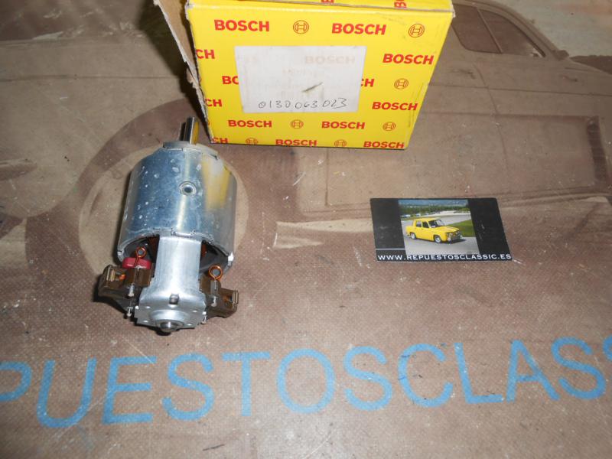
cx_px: 306
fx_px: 460
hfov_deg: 67.3
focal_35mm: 26
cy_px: 230
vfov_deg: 53.1
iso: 80
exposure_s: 1/25
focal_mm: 4.6
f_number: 3.5
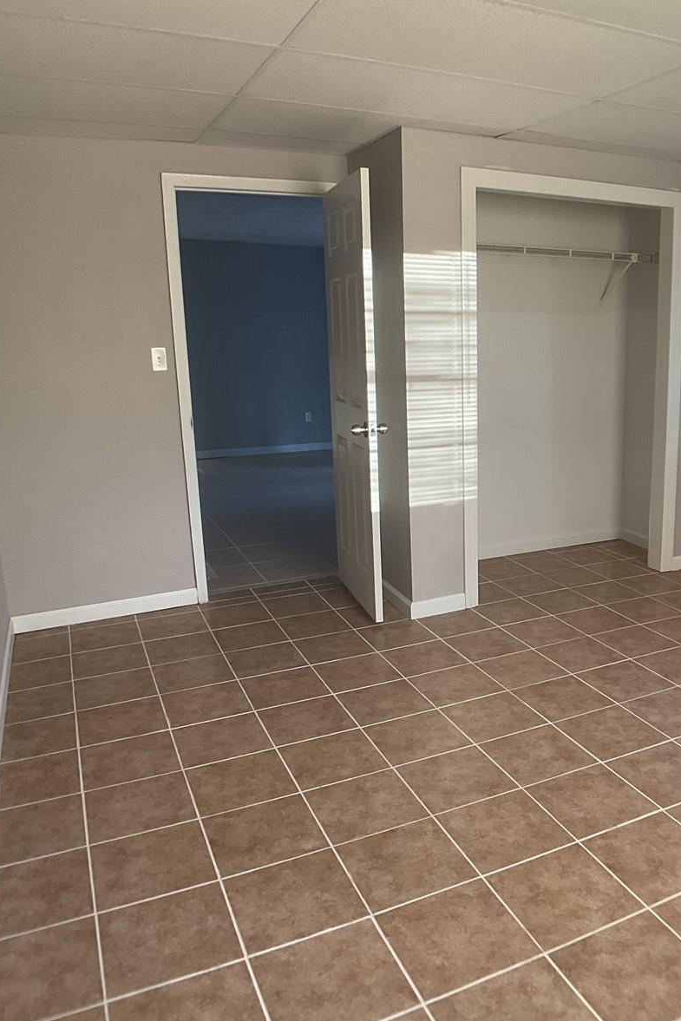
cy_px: 507
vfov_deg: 47.4
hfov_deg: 32.2
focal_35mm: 41
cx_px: 489
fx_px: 1163
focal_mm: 3
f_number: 1.8
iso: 64
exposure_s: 1/60
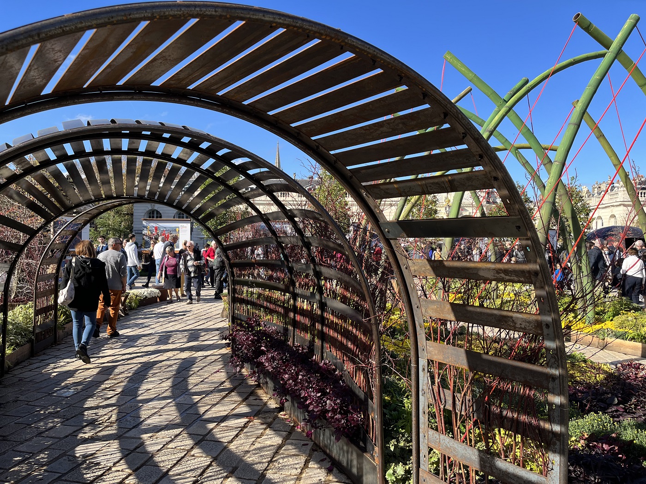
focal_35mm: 26
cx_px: 323
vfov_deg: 53.1
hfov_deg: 67.3
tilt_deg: +0.3
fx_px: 485
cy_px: 242
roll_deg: -1.6
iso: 50
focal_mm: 5.1
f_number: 1.6
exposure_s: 1/1225
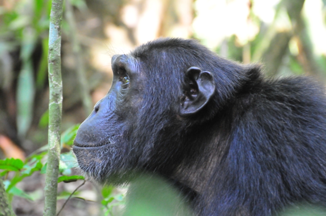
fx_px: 2510
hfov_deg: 7.4
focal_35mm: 278
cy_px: 108
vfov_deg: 4.9
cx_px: 163
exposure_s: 1/40
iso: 2200
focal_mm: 185
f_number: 5
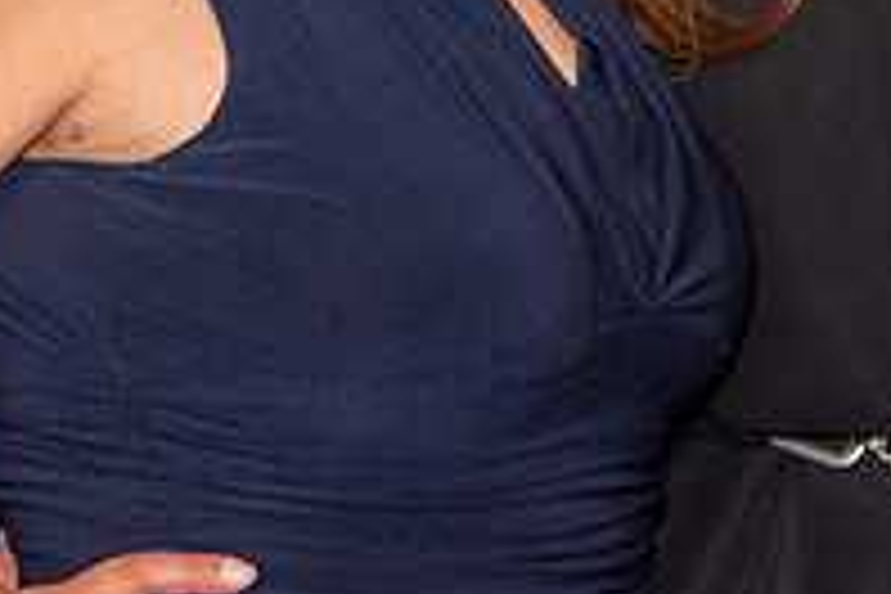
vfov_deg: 4.4
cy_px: -559
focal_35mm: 309
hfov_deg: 6.7
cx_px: 578
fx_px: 7647
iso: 640
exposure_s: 1/160
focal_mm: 75
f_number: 4
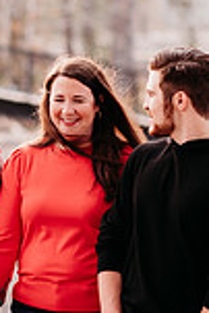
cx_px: -62
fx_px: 2198
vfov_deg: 8.1
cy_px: 143
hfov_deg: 5.4
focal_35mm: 253
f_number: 2.2
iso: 320
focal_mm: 85
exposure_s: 1/400
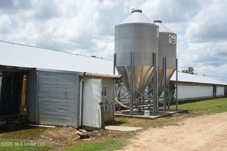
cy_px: 76
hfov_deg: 44.5
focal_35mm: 44
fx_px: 277
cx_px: 114
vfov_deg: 30.5
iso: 200
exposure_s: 1/320
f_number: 10
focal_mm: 44
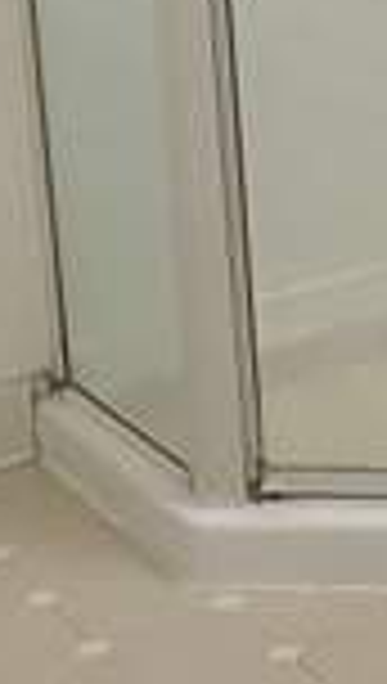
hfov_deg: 9.0
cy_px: -32
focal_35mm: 119
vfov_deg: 17.5
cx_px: 981
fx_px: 2161
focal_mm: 4.25
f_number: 1.8
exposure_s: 1/60
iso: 80
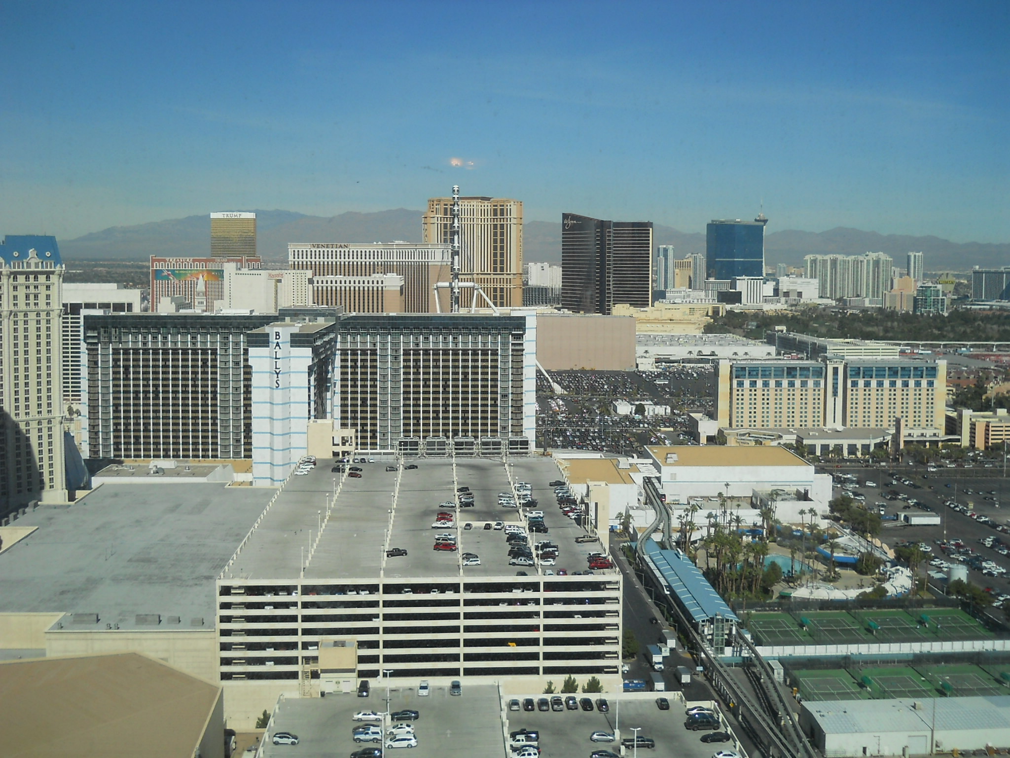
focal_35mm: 41
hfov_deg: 45.8
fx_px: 1196
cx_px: 505
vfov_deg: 35.1
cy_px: 379
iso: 80
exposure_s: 1/250
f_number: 5.5
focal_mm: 6.72
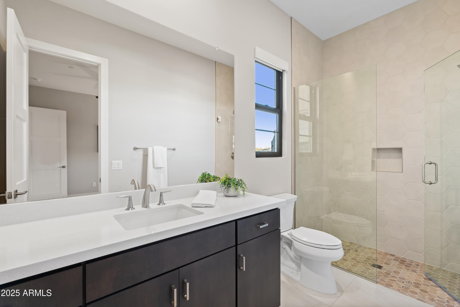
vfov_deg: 73.7
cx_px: 230
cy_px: 154
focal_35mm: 16
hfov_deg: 96.7
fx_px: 204
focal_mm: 16
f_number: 8
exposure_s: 1/8
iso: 800
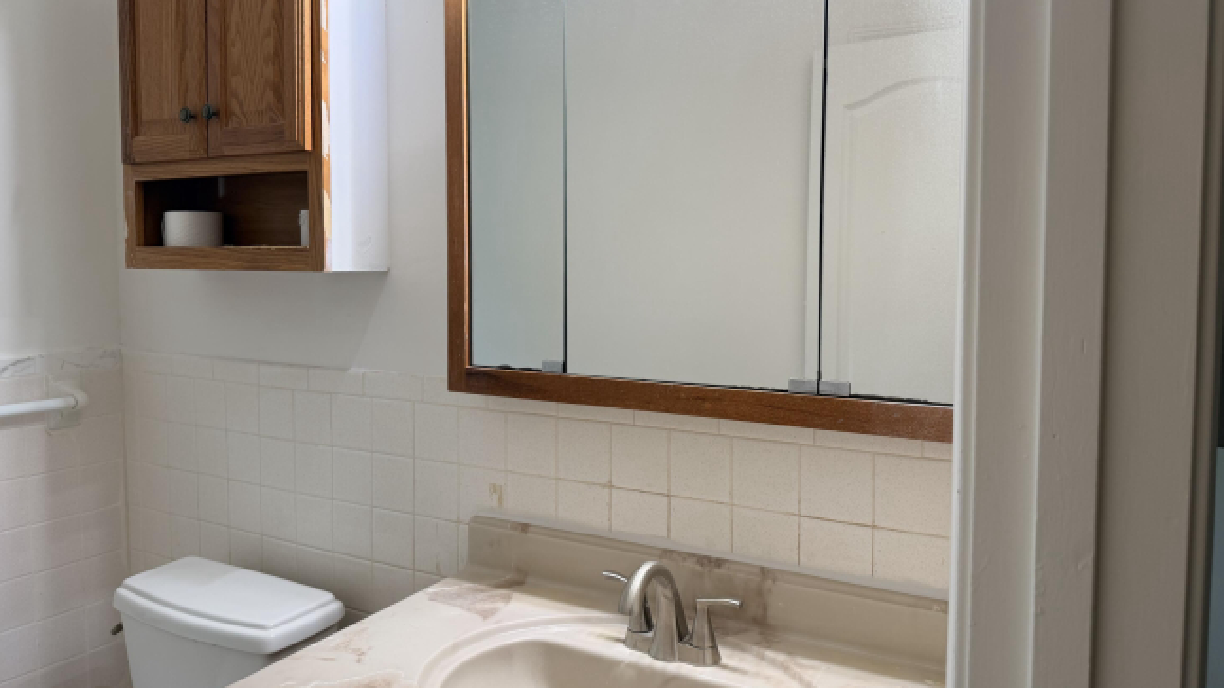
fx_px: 876
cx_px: 630
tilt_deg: -3.3
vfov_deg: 42.8
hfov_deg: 69.9
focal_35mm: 27
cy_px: 311
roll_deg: +0.0
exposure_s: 1/120
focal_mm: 6.76
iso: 125
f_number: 1.78
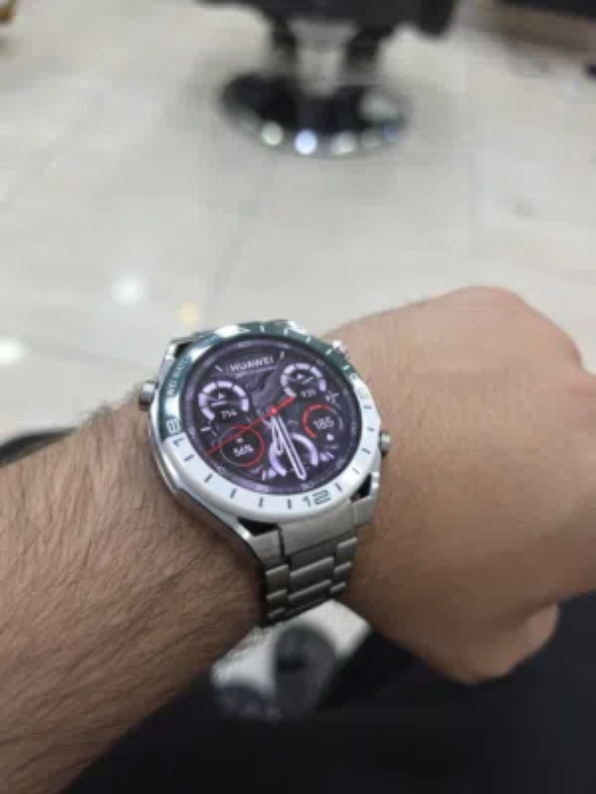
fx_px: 528
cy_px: 397
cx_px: 298
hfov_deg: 58.9
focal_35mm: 23
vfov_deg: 73.9
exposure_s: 1/180
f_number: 1.4
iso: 50
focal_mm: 6.5
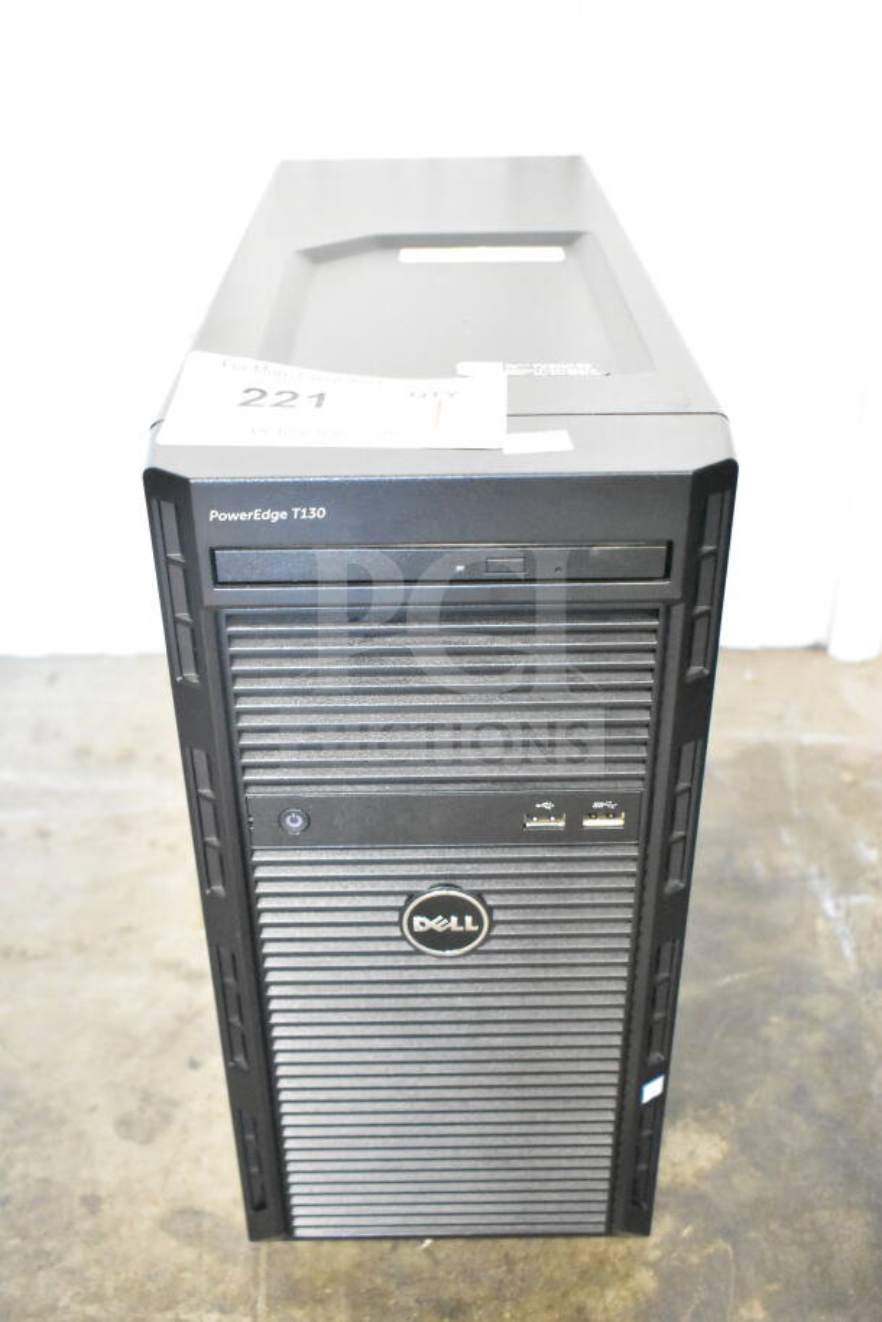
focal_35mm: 36
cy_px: 661
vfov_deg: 53.1
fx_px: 1322
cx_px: 441
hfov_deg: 36.9
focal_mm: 24
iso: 14400
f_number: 4
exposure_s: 1/40
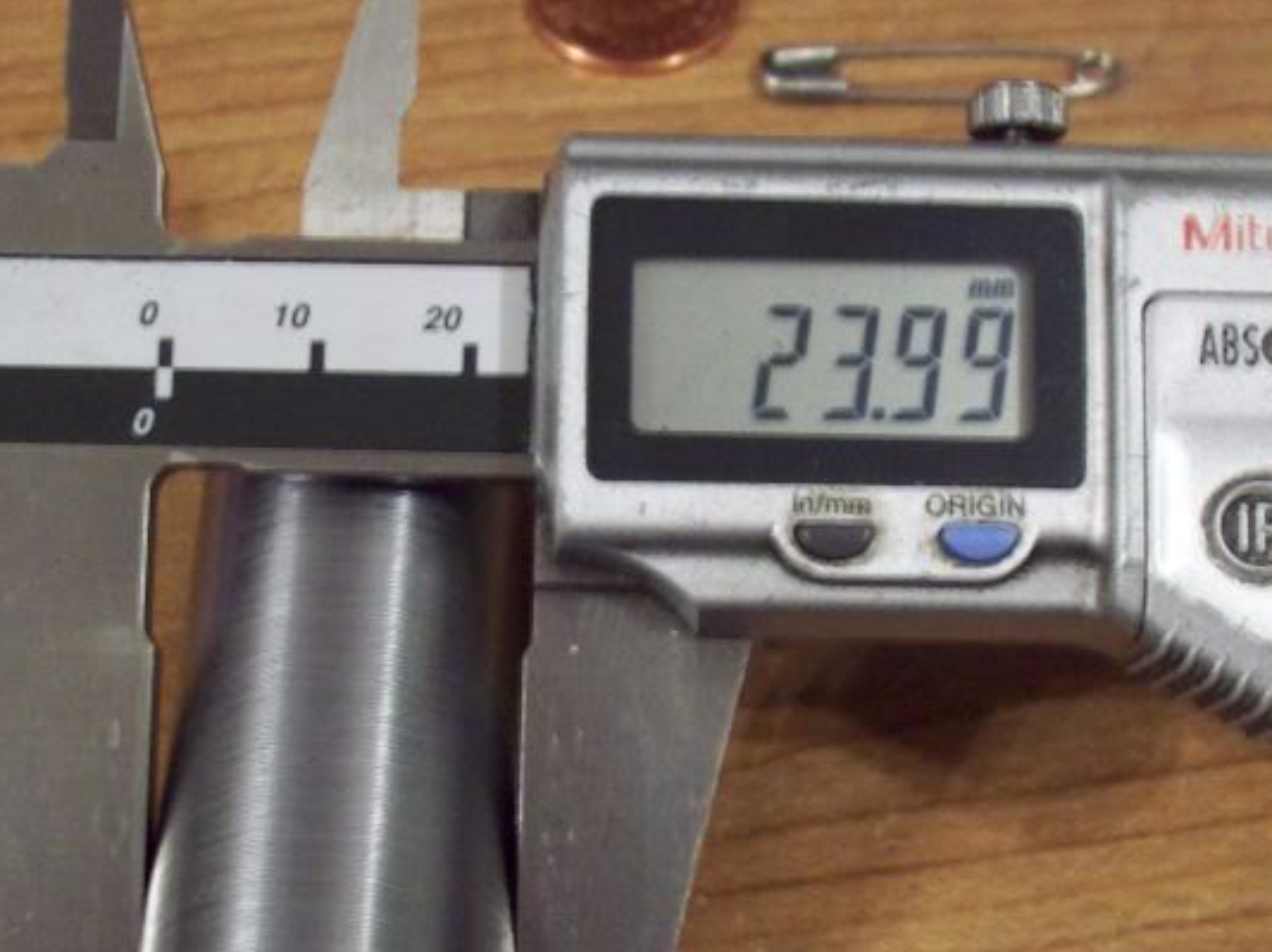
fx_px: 2608
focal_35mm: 71
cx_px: 693
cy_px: 536
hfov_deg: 27.4
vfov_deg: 20.7
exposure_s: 1/9.08
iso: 160
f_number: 2.8
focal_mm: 6.2
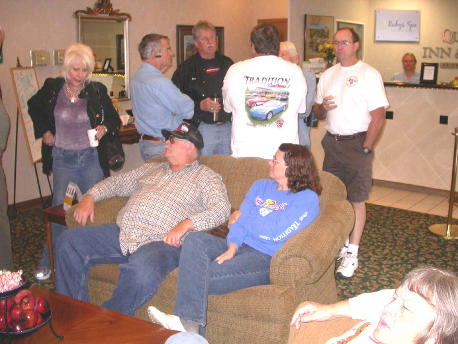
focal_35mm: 38
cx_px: 229
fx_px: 503
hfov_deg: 49.0
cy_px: 172
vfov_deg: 37.7
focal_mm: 7.85
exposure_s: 1/60
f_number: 2.6
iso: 200
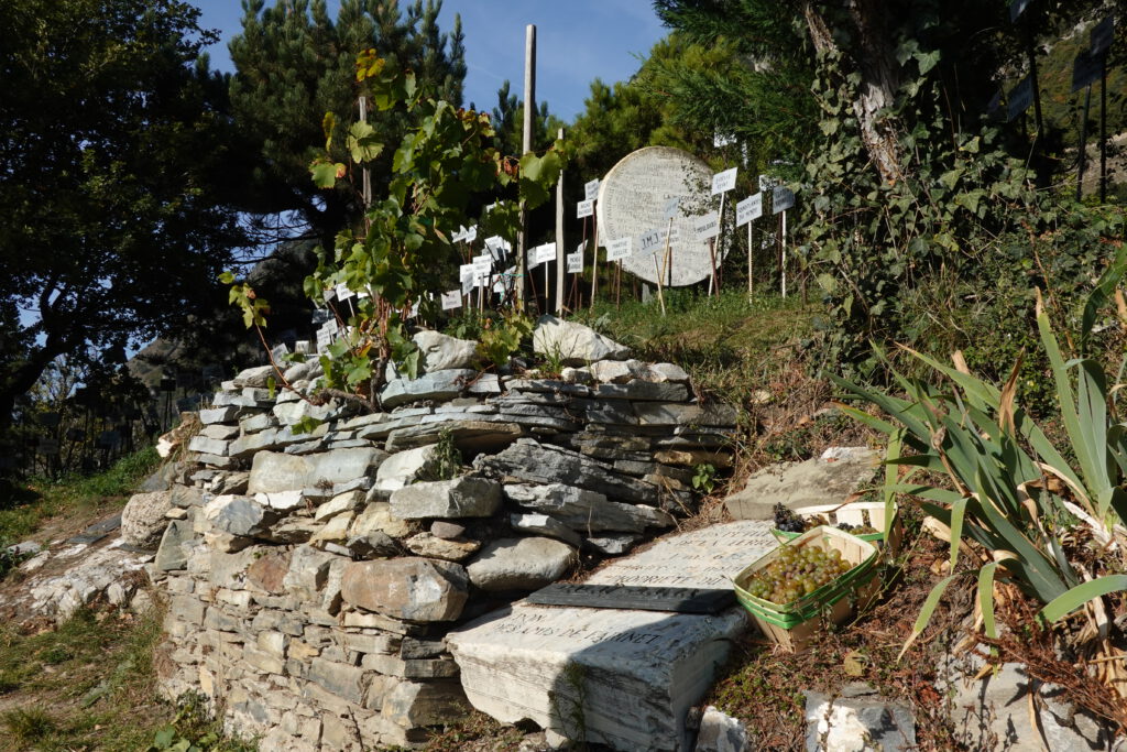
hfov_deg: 58.7
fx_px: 1002
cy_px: 376
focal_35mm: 32
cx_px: 564
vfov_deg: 41.1
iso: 100
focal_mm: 11.76
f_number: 10
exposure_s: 1/160
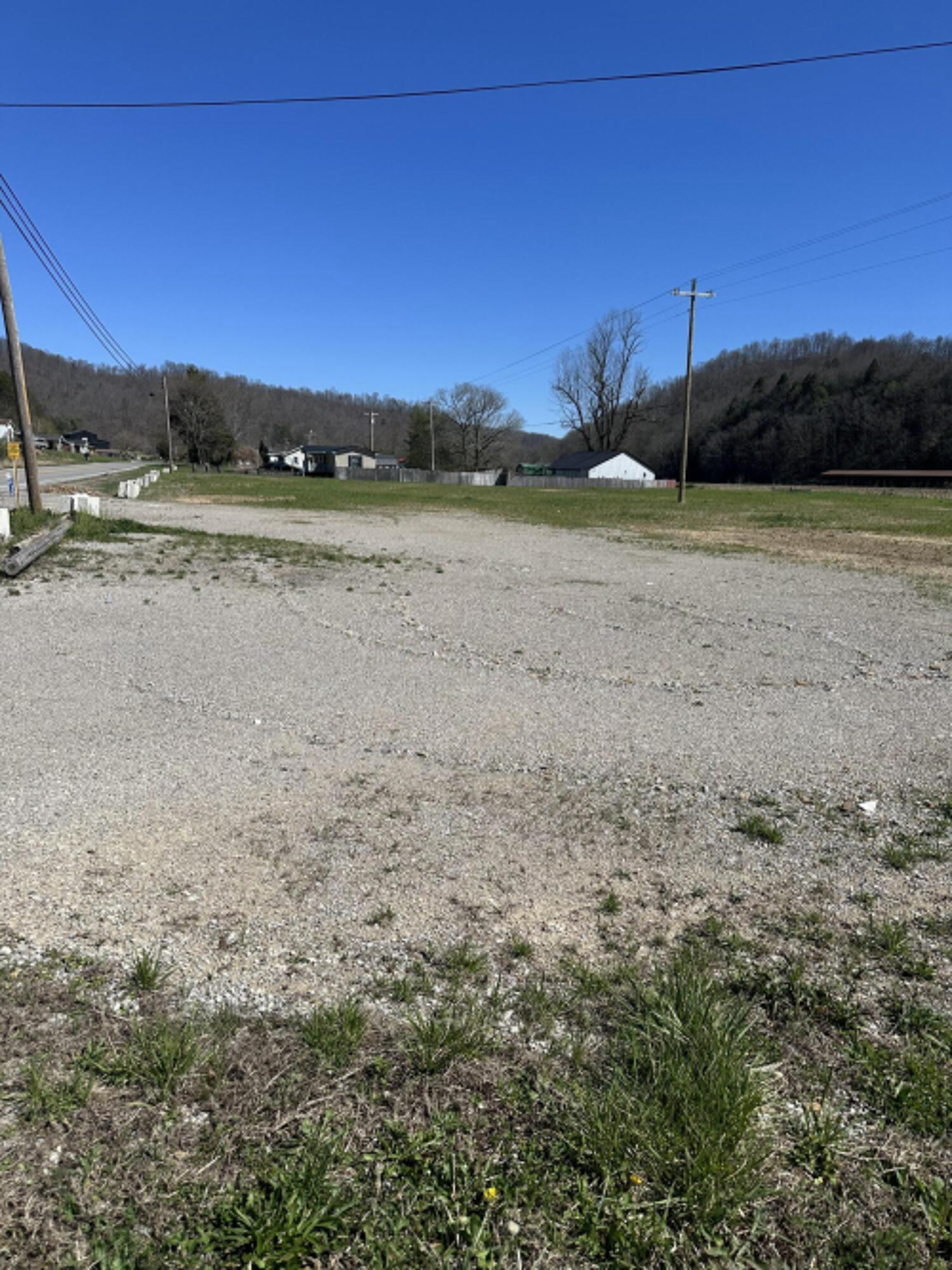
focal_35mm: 24
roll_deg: -1.3
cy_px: 635
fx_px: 880
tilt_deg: -7.8
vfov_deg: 71.6
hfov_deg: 56.8
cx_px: 476
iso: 80
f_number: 1.78
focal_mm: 6.86
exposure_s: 1/6623
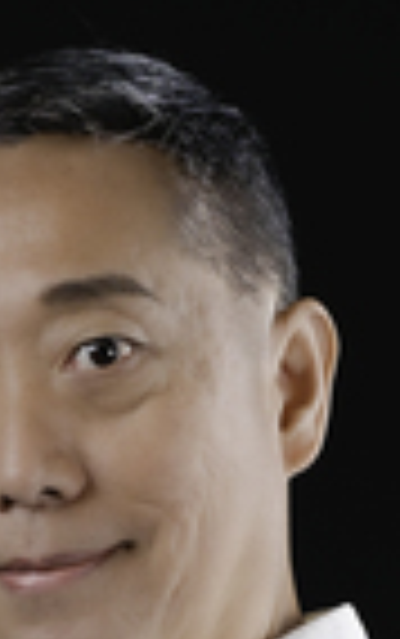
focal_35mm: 251
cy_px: 1264
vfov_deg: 8.0
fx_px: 4369
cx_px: -22
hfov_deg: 5.2
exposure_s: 1/200
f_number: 8
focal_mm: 50
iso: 100
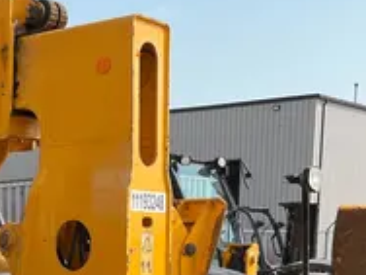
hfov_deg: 24.3
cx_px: -16
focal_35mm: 76
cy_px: 389
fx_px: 804
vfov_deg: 17.7
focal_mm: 5.1
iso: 50
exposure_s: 1/1832
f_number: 1.6
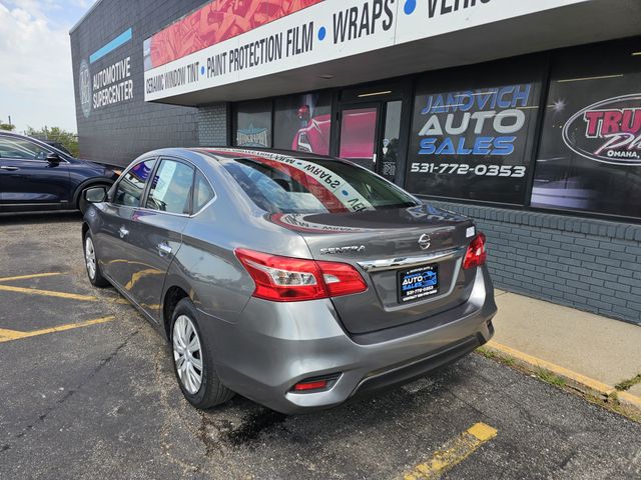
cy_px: 240
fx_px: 426
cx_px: 320
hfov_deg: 73.9
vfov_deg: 58.9
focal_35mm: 23
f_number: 1.7
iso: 10
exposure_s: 1/292
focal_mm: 6.3
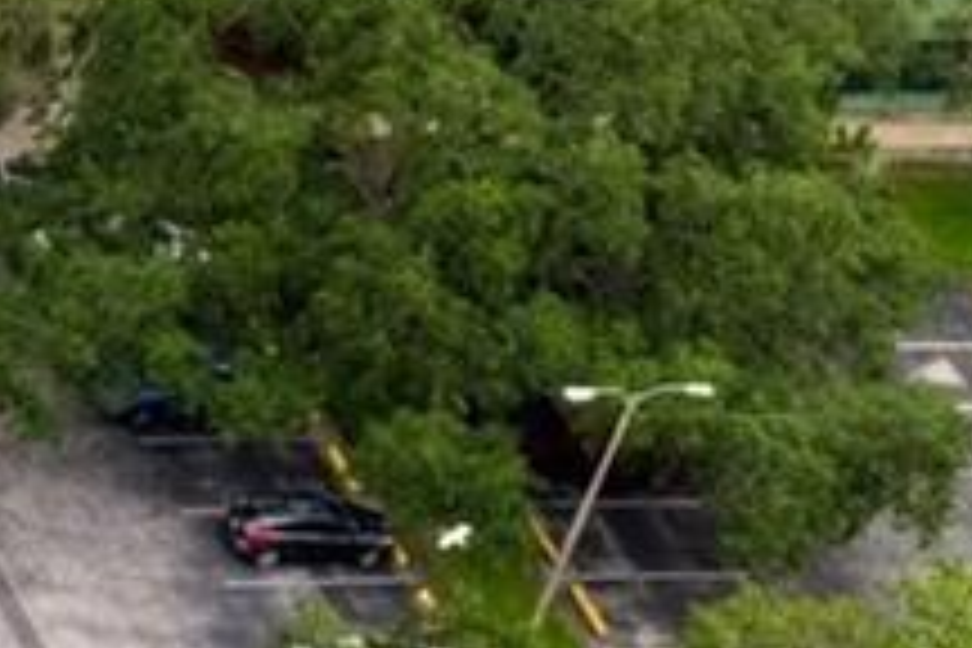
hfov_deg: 9.8
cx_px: -1876
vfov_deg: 8.4
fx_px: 4401
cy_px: 673
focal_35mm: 163
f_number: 2.8
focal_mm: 8.38
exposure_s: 1/1250
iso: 100
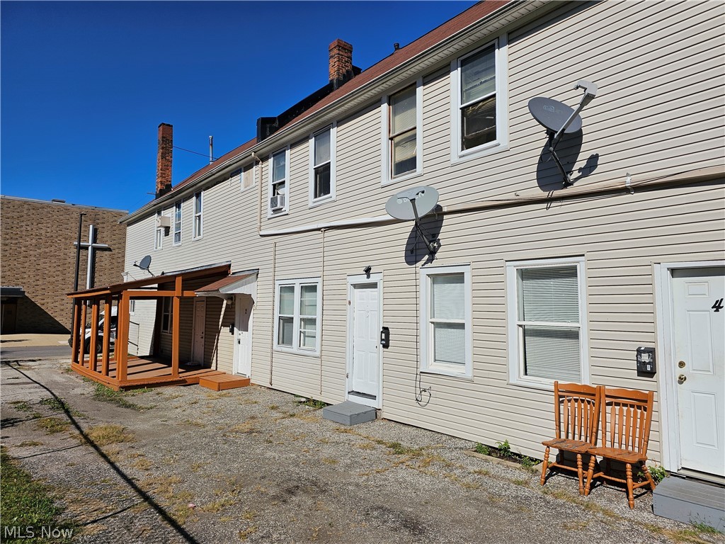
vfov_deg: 58.9
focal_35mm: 23
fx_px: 482
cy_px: 272
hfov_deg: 73.9
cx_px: 362
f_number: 1.7
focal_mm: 6.3
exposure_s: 1/2134
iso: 10
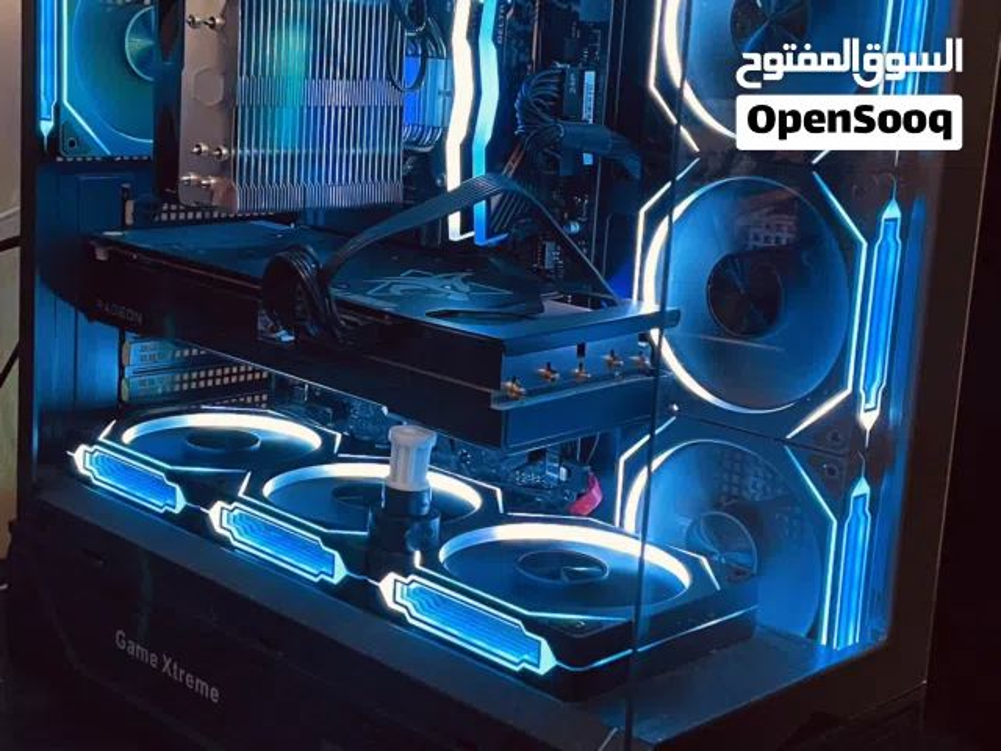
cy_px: 376
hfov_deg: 67.3
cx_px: 500
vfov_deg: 53.1
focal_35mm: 26
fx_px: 752
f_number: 1.6
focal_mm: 4.2
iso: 640
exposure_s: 1/33
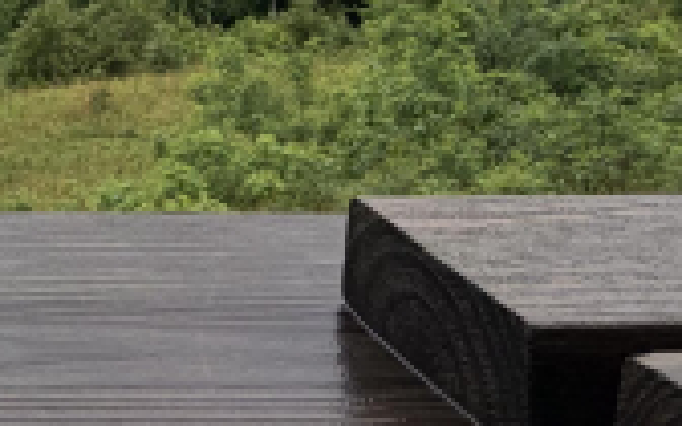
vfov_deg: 20.3
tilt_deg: -5.5
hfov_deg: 28.7
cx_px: -189
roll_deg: -1.4
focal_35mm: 59
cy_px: -114
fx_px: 1097
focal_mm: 2.22
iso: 64
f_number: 2.2
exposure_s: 1/430
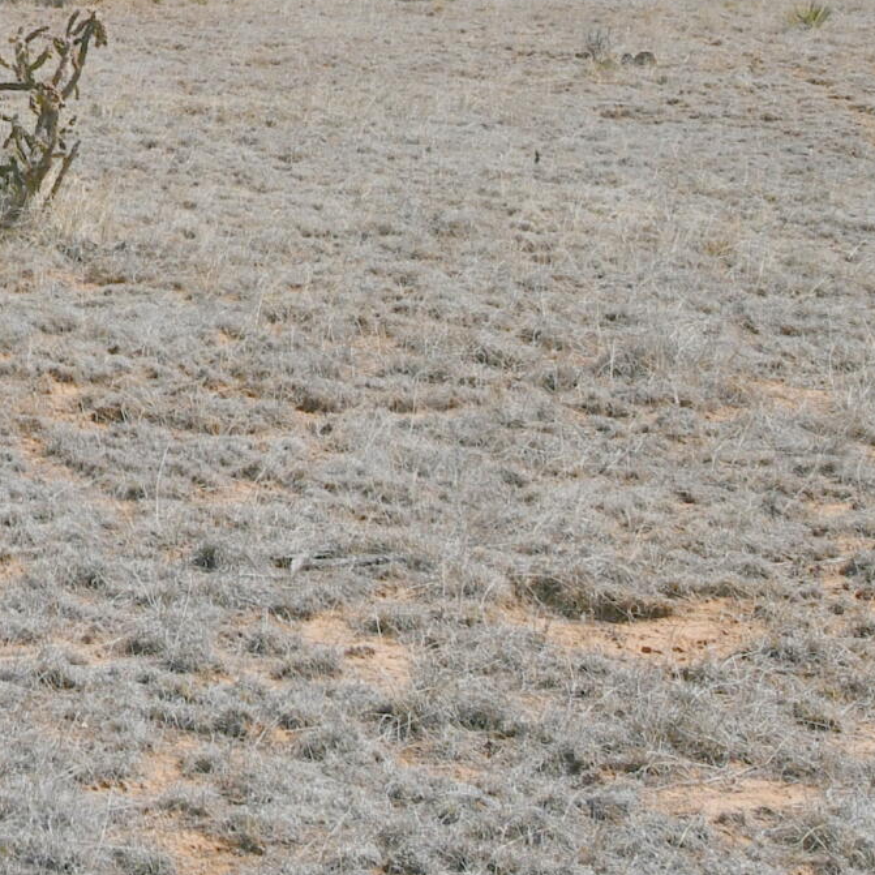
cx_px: -600
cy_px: -364
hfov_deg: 13.9
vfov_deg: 14.4
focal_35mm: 114
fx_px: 3260
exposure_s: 1/400
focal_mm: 20
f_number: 10
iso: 100
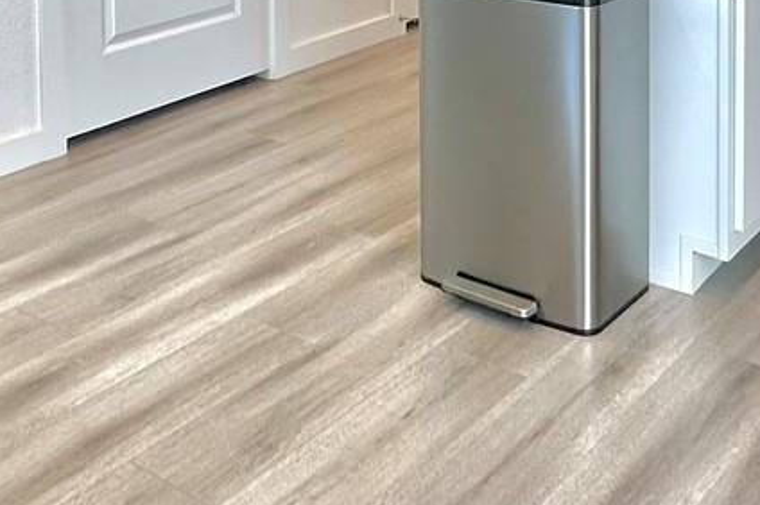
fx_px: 1160
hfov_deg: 36.2
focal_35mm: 55
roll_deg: +0.0
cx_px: 445
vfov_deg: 21.4
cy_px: -211
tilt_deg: -2.7
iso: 64
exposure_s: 1/120
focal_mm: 2.22
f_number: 2.2
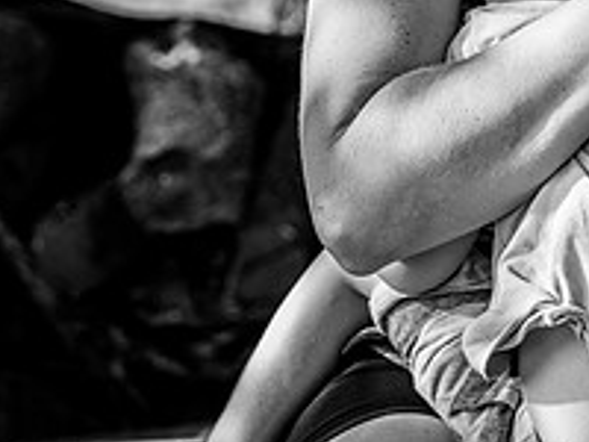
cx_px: 604
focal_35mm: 137
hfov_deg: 14.2
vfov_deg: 10.8
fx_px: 2331
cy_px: 87
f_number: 2.8
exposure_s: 1/800
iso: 250
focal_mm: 49
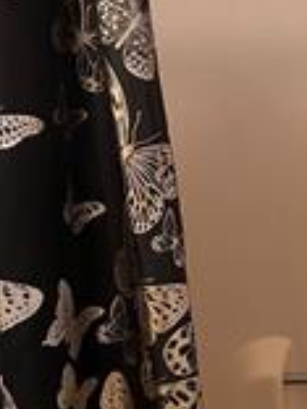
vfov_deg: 24.4
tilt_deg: -13.8
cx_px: 386
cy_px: 163
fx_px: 946
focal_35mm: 80
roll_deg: +1.3
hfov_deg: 17.4
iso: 125
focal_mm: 5.7
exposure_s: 1/60
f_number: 1.5
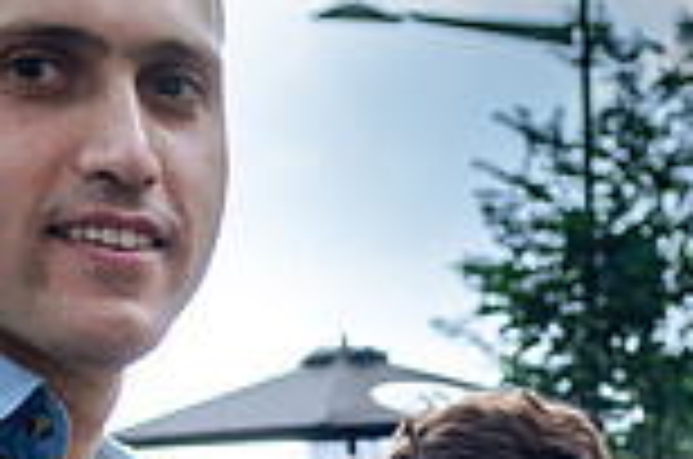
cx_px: 652
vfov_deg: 10.0
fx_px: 2497
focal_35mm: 130
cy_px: 817
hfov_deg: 15.6
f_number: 4
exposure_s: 1/800
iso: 100
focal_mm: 23
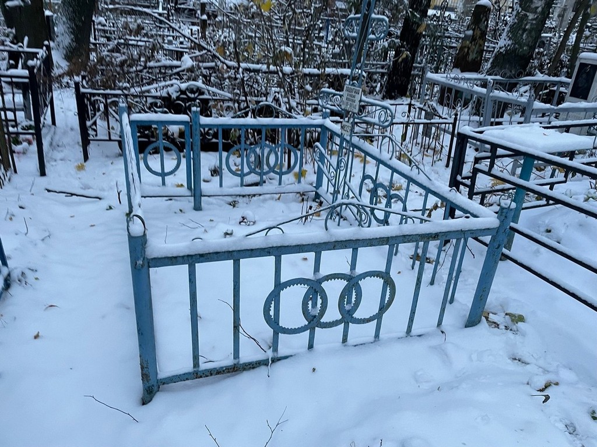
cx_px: 298
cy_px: 224
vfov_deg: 53.1
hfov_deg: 67.3
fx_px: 448
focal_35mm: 26
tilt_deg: -17.6
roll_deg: -5.5
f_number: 1.6
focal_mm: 4.2
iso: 160
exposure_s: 1/60
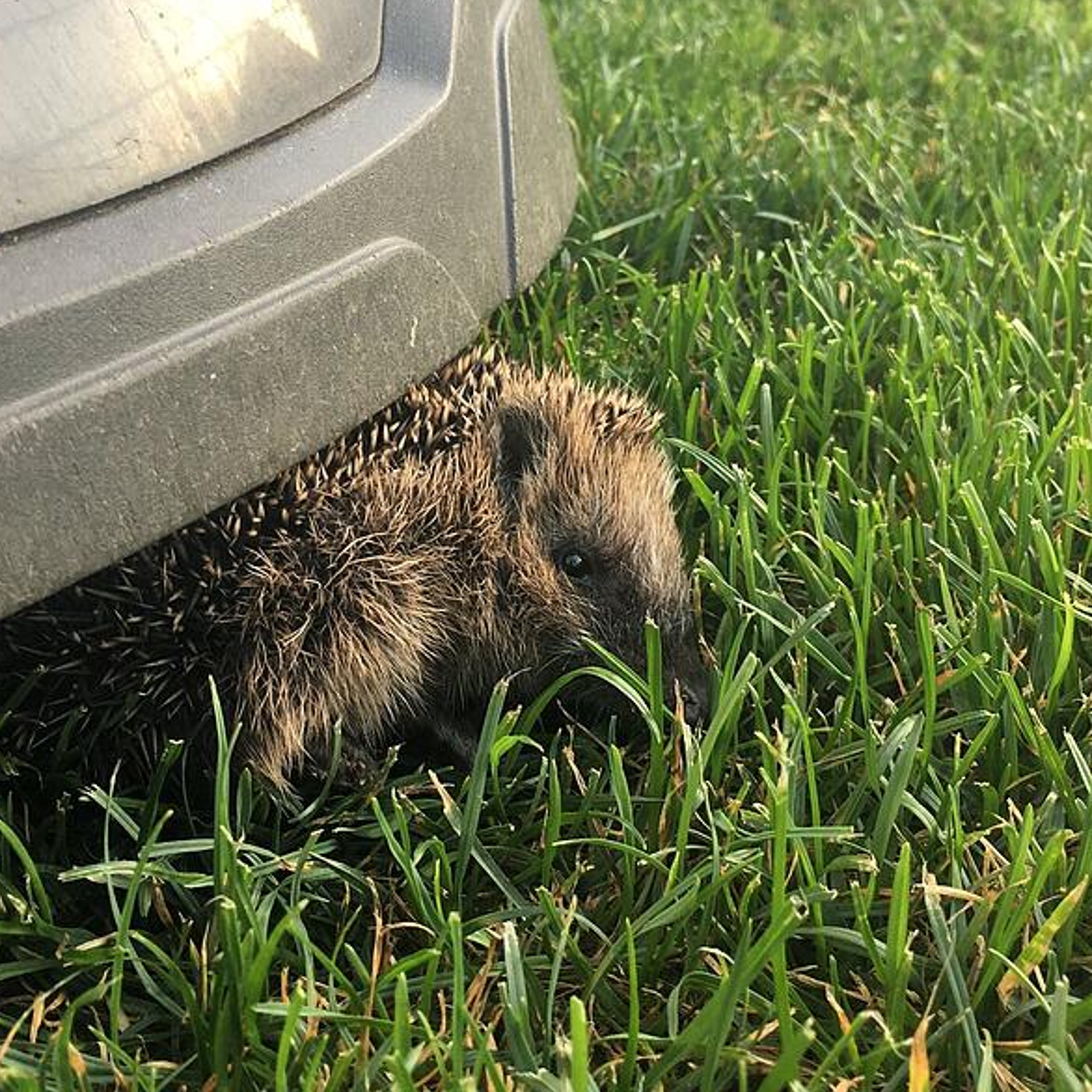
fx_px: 1249
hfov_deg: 47.2
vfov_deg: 47.2
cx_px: 511
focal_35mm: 35
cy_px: 550
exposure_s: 1/50
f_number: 2.2
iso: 32
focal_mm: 4.15
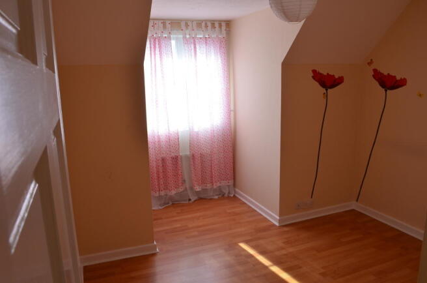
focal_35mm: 27
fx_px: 319
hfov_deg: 67.5
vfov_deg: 47.7
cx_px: 214
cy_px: 142
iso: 360
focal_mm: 18
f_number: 10
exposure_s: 1/60
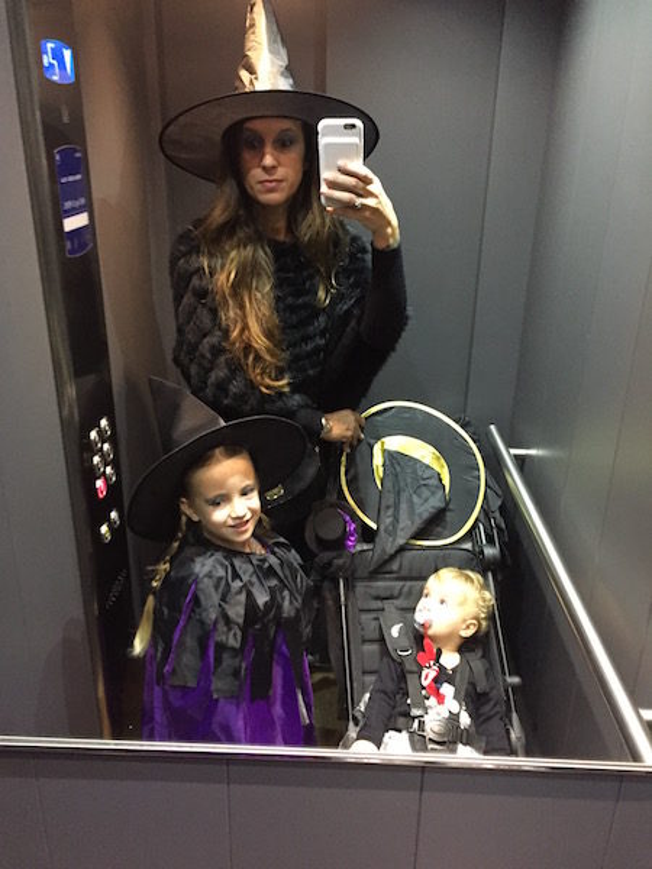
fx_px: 728
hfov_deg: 48.2
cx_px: 326
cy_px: 434
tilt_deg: -21.0
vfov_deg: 61.7
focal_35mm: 29
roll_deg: -1.3
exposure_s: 1/17
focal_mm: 4.15
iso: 400
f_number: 2.2
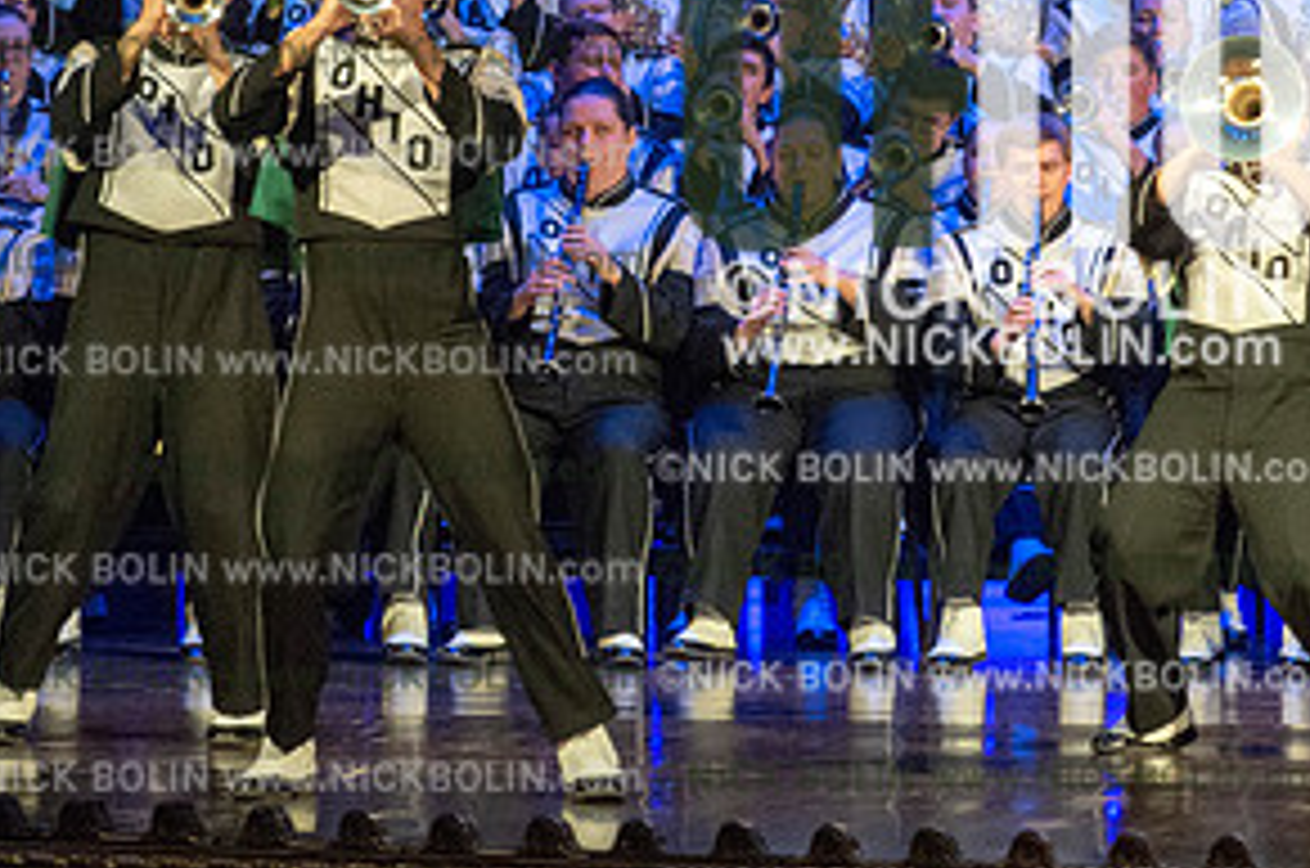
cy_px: 153
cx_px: 999
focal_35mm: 389
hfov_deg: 5.3
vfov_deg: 3.5
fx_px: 14132
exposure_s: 1/320
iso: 8000
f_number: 5.6
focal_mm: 195
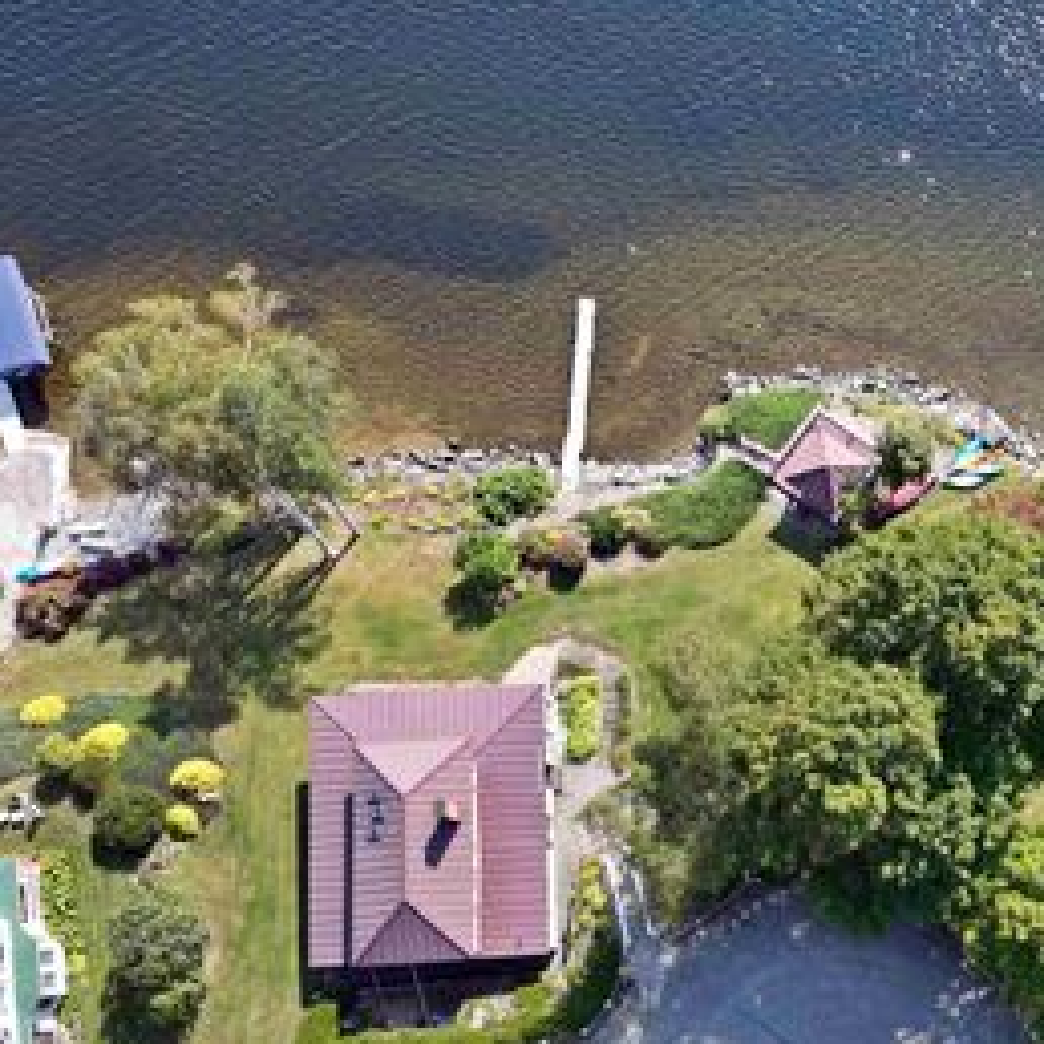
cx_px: 931
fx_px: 1399
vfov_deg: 40.3
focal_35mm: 41
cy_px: 708
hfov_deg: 38.3
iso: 130
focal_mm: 12.29
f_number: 2.8
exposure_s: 1/640
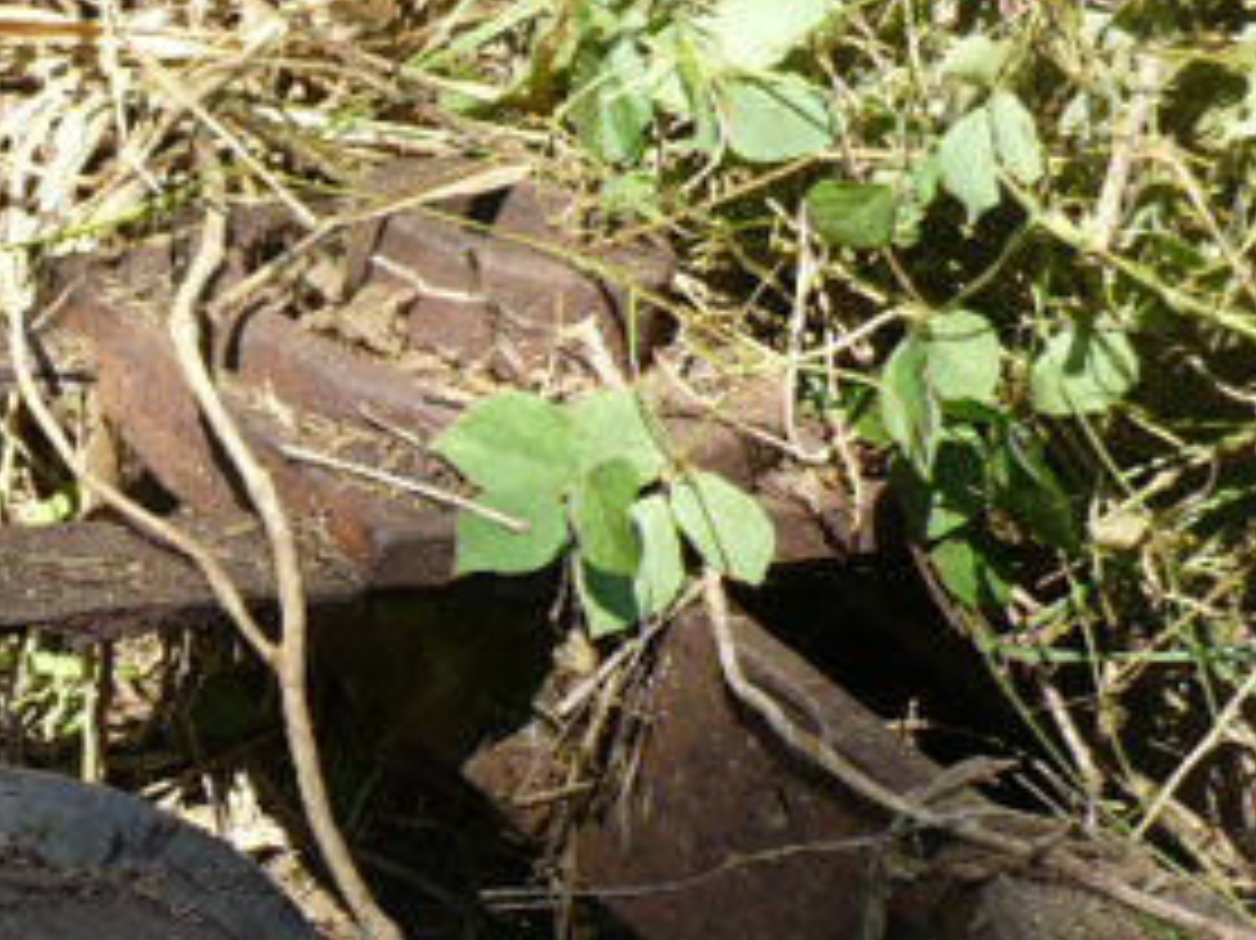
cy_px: 1012
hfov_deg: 21.8
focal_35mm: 85
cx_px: -117
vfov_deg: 16.9
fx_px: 3083
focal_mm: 6.1
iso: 100
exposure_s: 1/200
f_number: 2.8
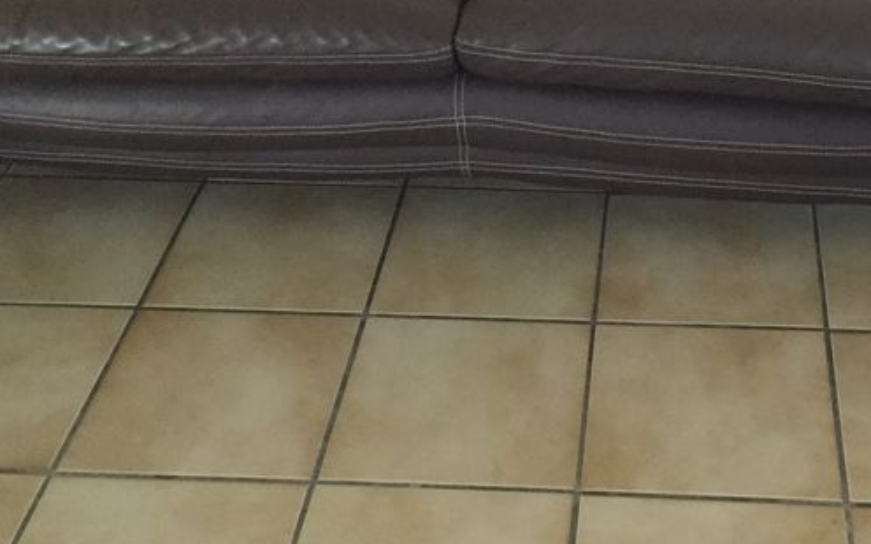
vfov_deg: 20.8
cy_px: 126
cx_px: 597
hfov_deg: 32.6
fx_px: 1472
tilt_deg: -32.2
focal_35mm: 62
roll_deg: +0.5
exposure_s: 1/17
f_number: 2.2
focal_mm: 4.15
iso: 400
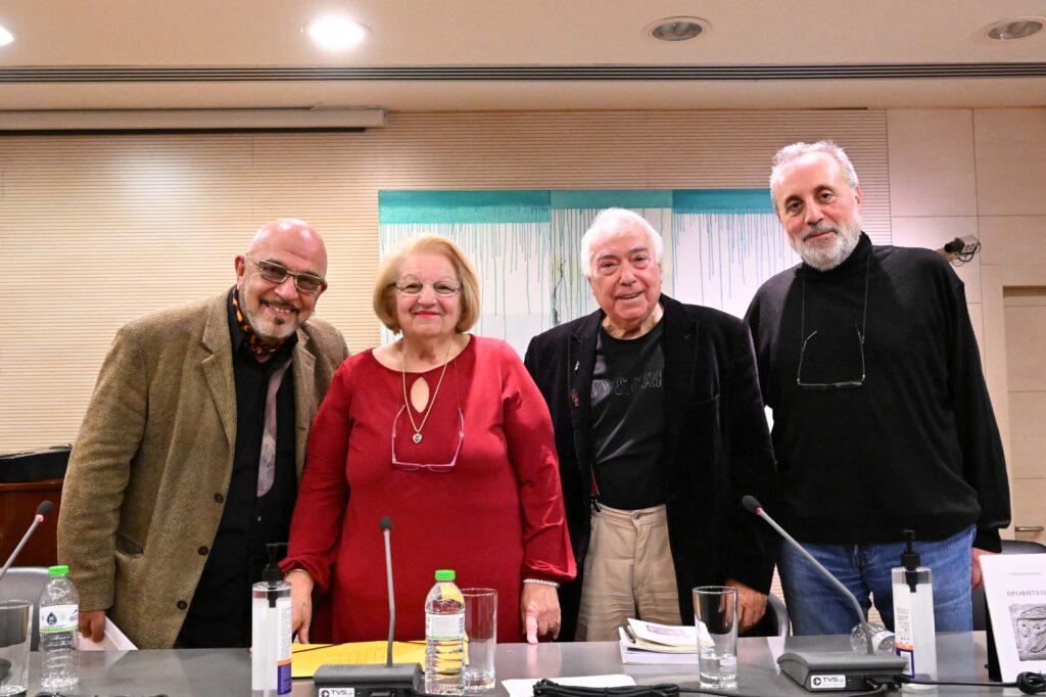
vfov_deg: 36.8
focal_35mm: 36
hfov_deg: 53.1
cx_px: 523
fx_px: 1046
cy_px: 348
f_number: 5
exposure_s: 1/200
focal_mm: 24
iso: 10000
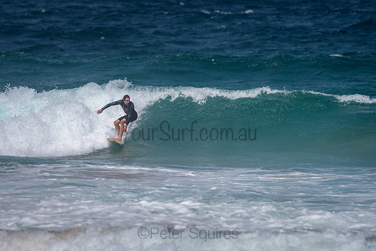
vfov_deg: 2.2
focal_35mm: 613
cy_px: 107
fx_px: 6407
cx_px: 154
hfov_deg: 3.4
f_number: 5.6
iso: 64
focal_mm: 500
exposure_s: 1/2000
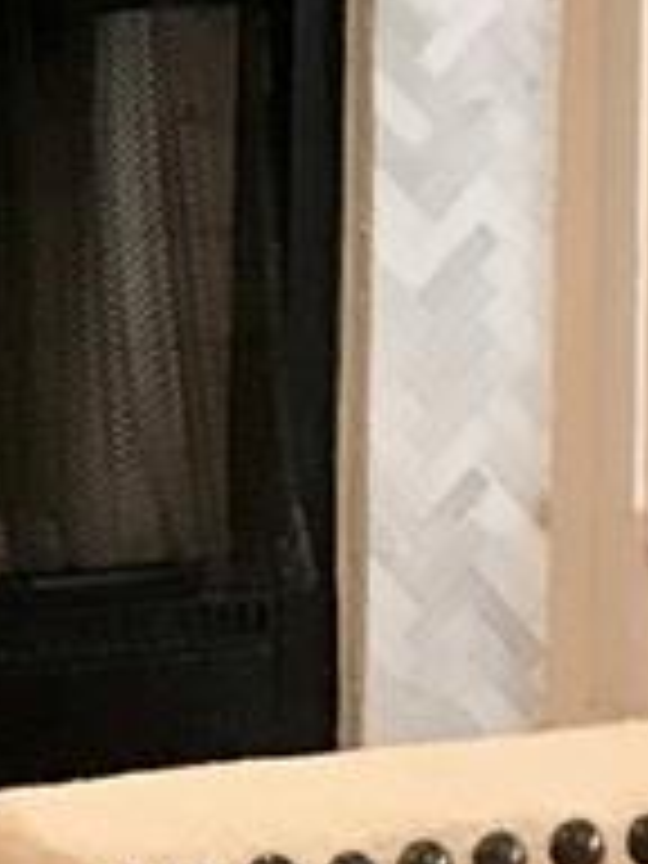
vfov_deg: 10.6
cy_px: -693
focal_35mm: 175
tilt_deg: -4.7
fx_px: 4368
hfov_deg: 7.5
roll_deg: +1.7
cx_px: -1251
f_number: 1.8
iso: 32
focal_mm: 3.99
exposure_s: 1/20
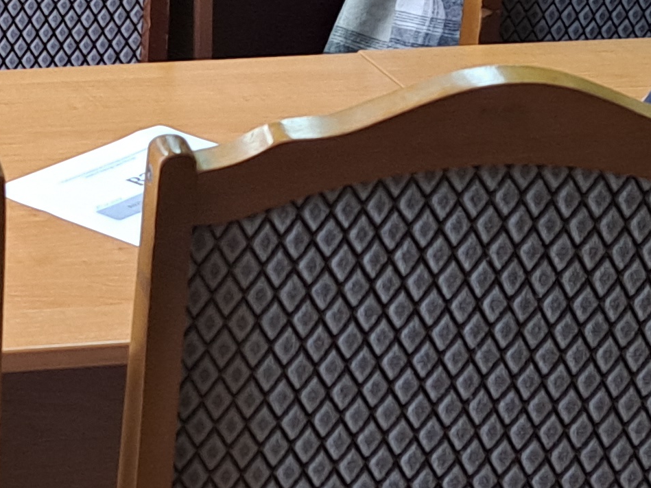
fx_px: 2200
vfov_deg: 11.6
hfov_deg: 16.0
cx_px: -171
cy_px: -428
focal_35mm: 117
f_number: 1.8
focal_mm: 5.23
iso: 160
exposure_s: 1/50
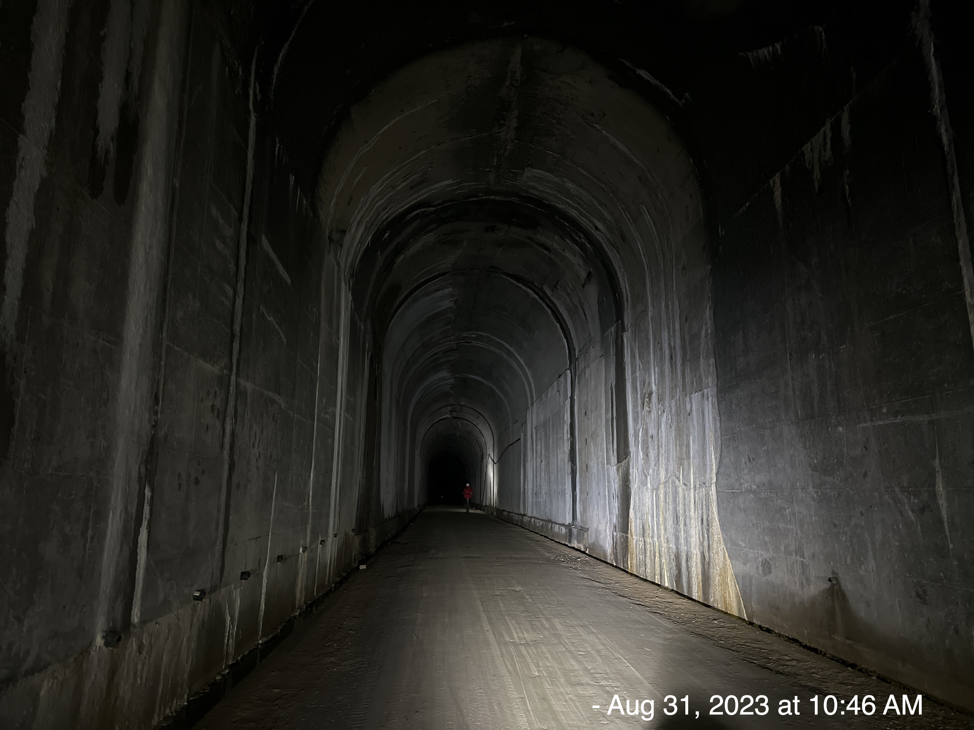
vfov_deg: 56.8
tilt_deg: +10.1
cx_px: 487
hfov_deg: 71.6
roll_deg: -0.8
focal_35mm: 24
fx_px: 675
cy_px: 365
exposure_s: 1/15
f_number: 1.78
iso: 2500
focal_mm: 6.86
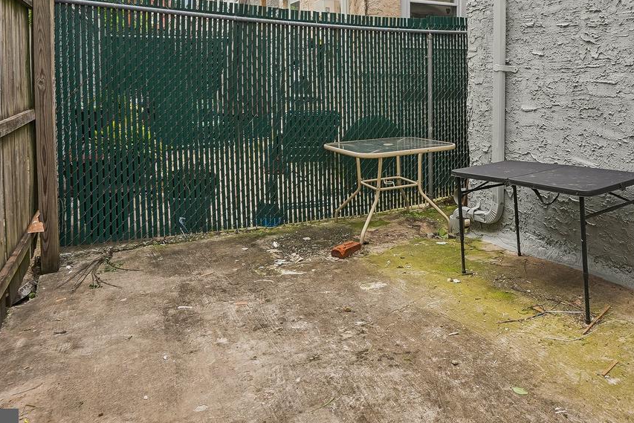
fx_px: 476
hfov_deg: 65.1
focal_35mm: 27
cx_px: 438
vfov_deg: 45.7
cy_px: 90
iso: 100
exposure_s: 1/30
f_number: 8
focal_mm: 16
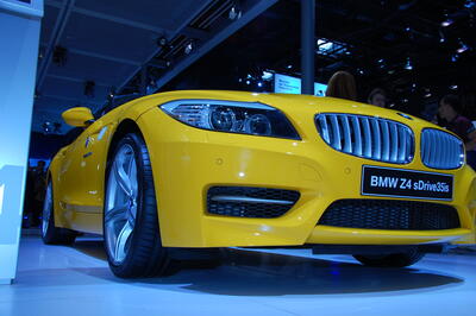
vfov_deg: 39.9
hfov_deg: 57.3
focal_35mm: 33
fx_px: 436
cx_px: 238
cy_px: 158
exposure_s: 1/125
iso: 200
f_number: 5.6
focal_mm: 22
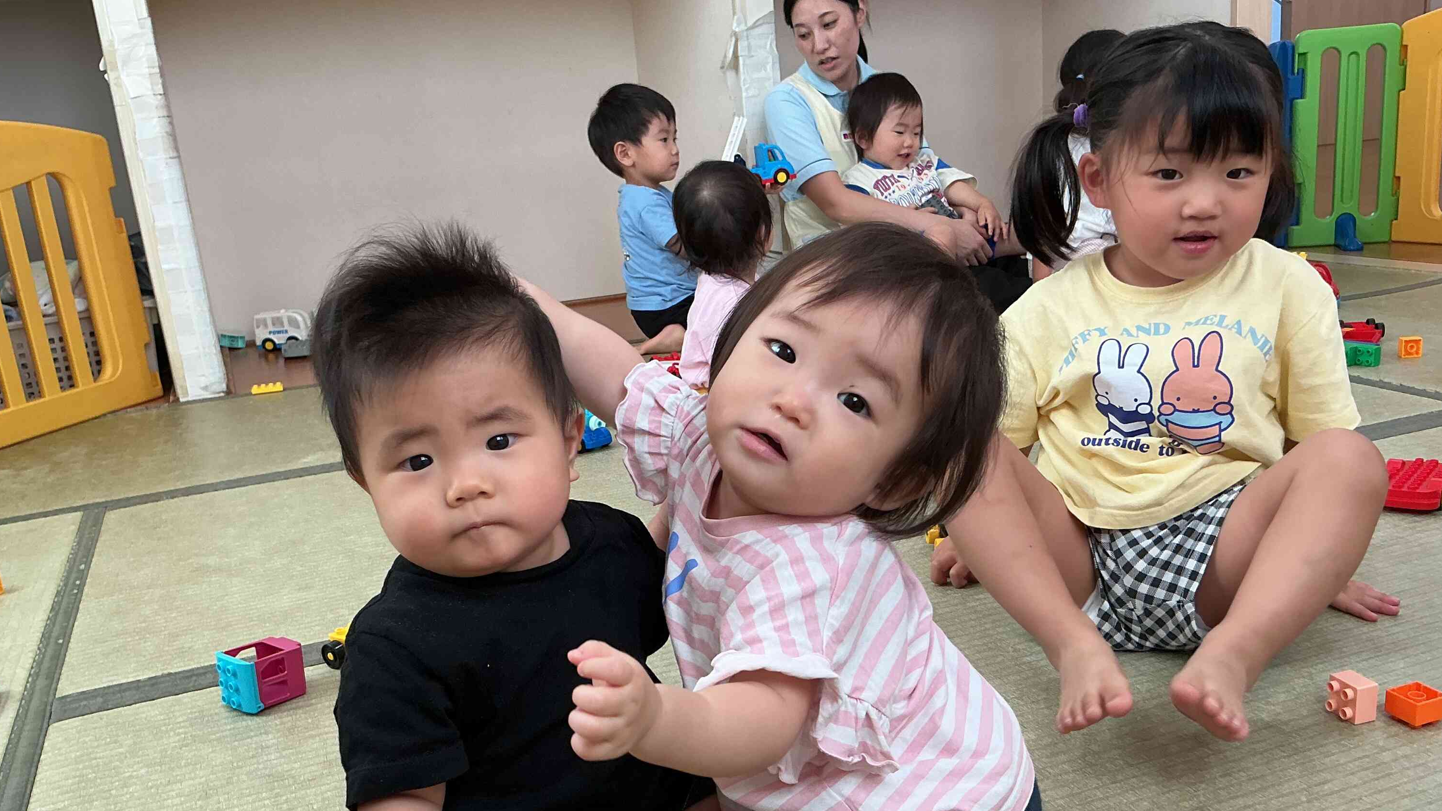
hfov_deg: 58.0
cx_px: 724
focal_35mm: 34
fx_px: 1300
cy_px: 543
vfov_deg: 34.3
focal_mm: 3
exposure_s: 1/120
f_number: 1.8
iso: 64
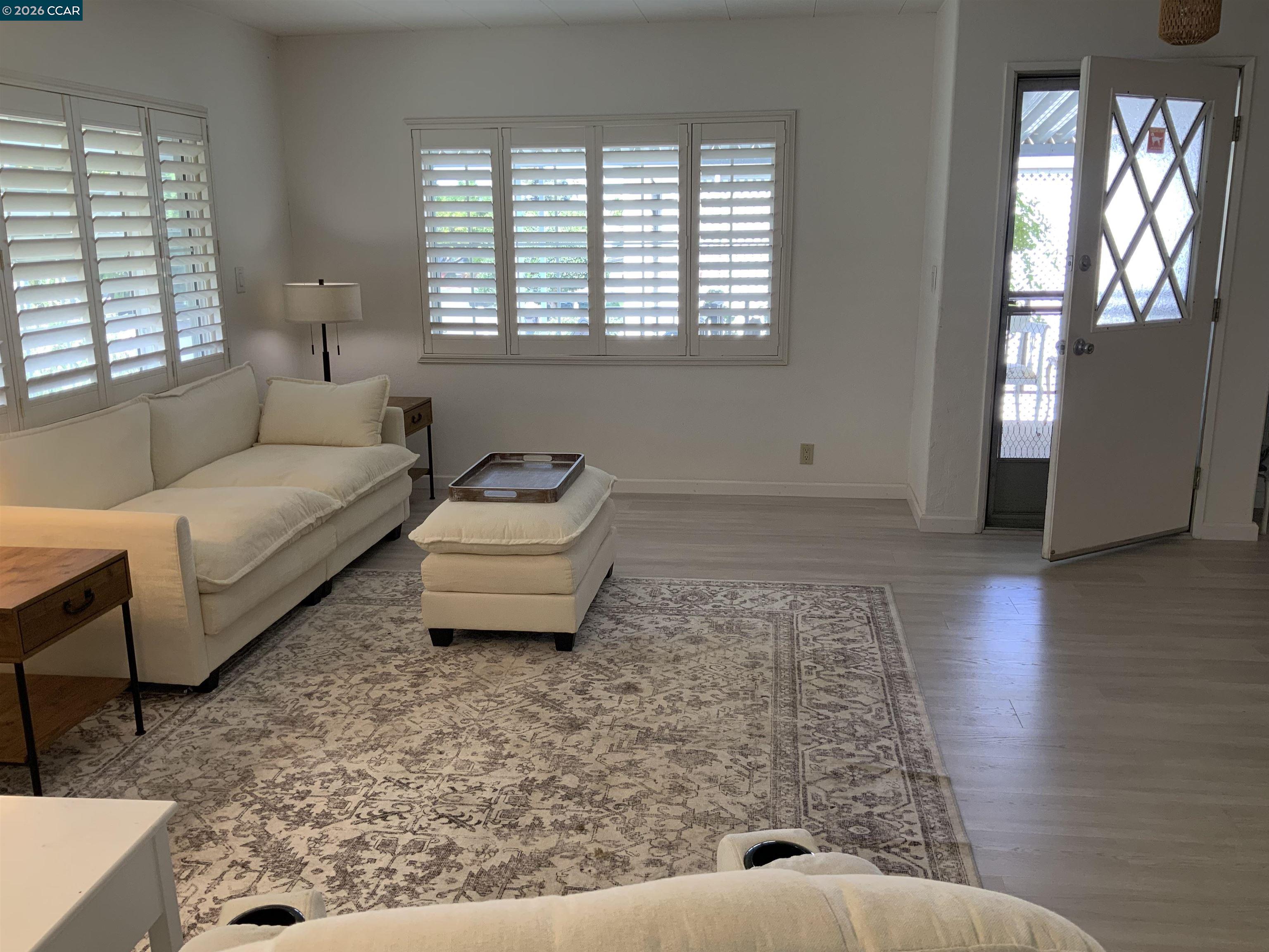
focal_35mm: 29
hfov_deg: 61.7
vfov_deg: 48.2
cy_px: 476
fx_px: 1063
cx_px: 634
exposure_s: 1/60
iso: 40
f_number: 1.8
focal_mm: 3
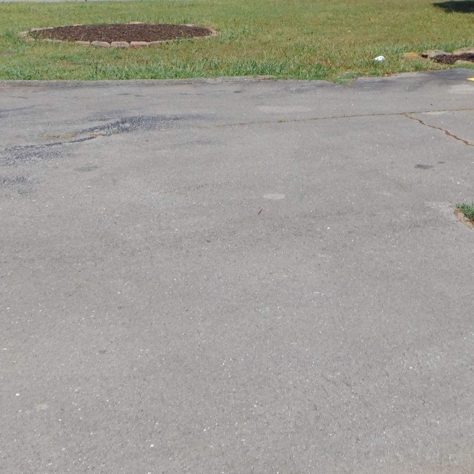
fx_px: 899
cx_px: 306
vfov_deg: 28.5
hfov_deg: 29.4
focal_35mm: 58
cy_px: 54
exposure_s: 1/250
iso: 80
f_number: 7.7
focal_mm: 4.5
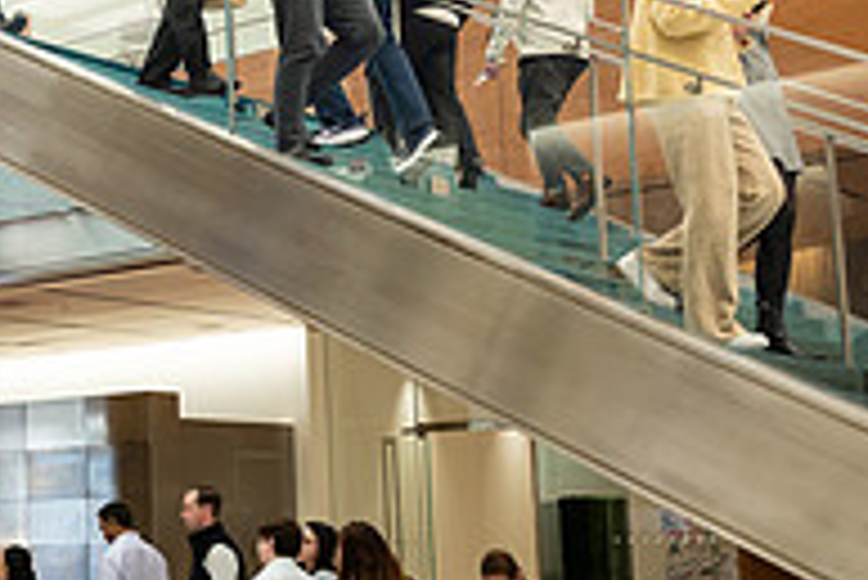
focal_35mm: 73
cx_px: -171
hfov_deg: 25.0
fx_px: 1761
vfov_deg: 18.7
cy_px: 342
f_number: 3.2
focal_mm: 24
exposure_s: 1/200
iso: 800
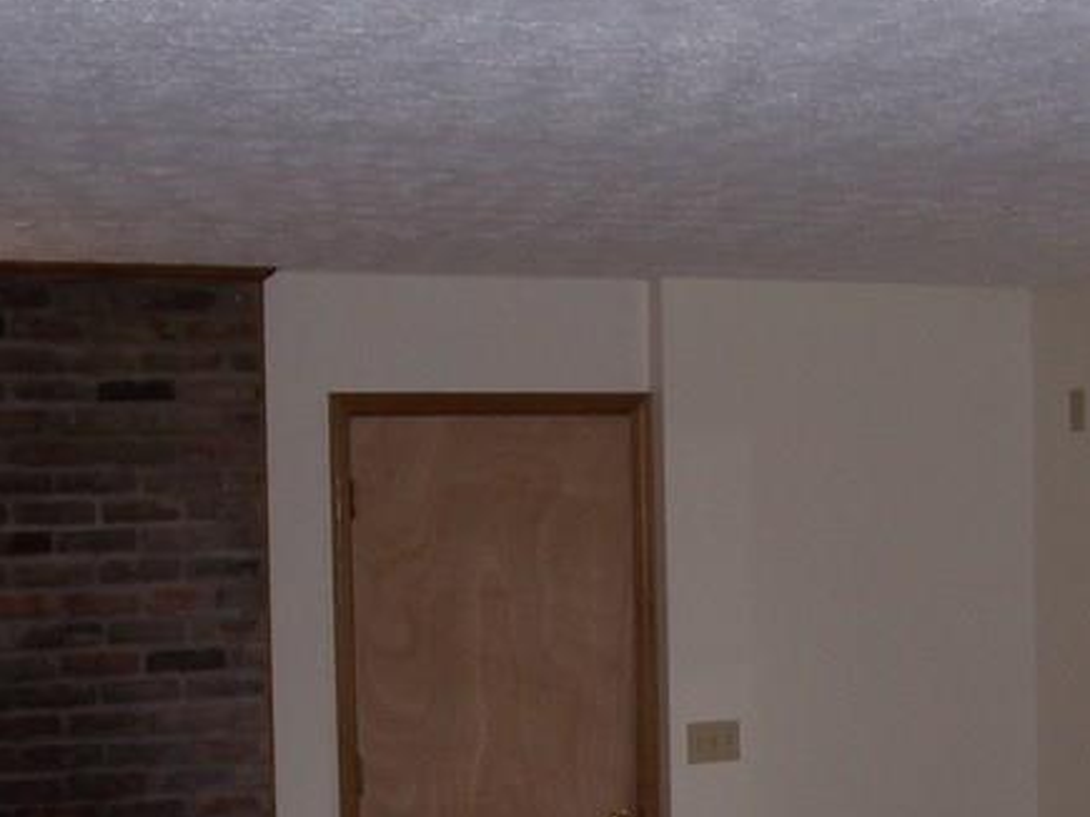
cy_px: 624
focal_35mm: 80
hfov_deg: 24.4
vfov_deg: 18.3
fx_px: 2518
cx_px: 596
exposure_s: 1/60
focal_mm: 5.6
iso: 80
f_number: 2.7
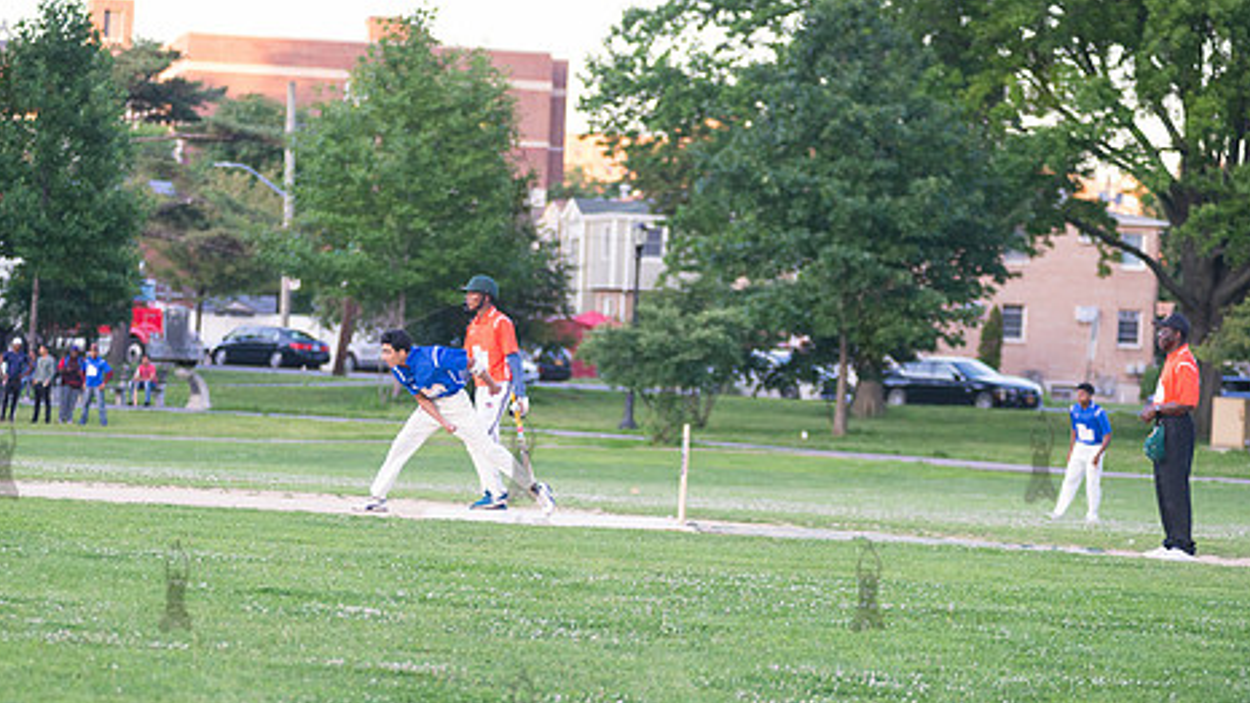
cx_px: 520
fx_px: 4839
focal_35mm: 146
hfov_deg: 14.7
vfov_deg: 8.3
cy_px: 455
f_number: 2.8
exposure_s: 1/800
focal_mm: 112
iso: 1600
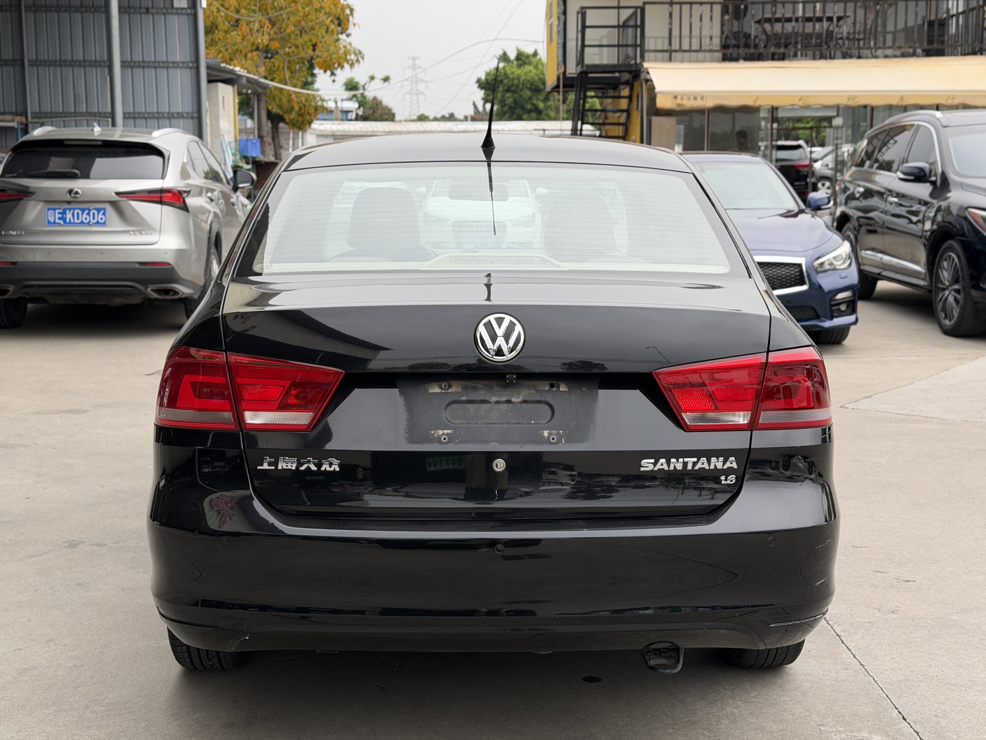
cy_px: 370
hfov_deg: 39.7
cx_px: 493
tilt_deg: -8.8
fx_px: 1367
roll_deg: +0.3
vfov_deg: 30.3
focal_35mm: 48
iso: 64
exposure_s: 1/819
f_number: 1.78
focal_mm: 6.76
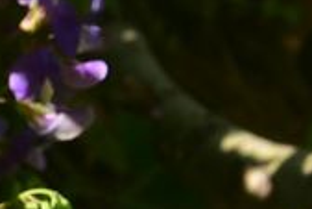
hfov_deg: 5.2
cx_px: -378
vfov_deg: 3.6
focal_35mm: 384
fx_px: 3331
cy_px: 325
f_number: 11
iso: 160
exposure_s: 1/125
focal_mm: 50
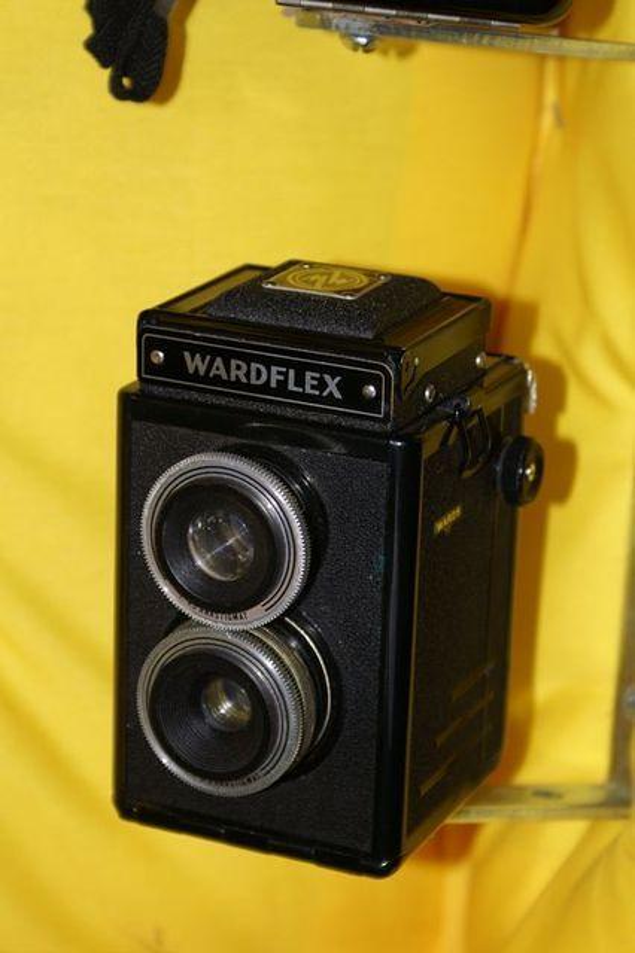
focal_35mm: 105
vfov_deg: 19.5
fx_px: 2781
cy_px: 476
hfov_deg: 13.0
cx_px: 318
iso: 400
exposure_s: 1/125
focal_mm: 70
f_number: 5.6
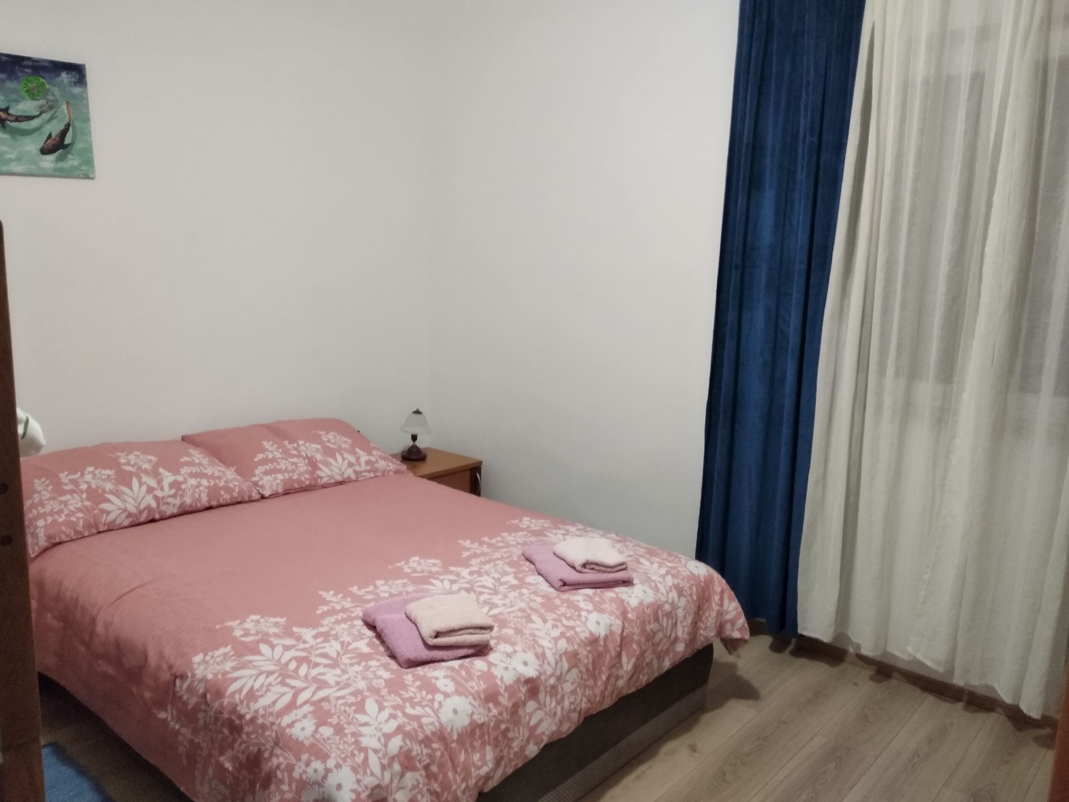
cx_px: 534
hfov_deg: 67.3
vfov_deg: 53.1
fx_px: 803
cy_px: 401
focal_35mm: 26
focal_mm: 3.81
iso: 2000
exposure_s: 1/20
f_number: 2.2
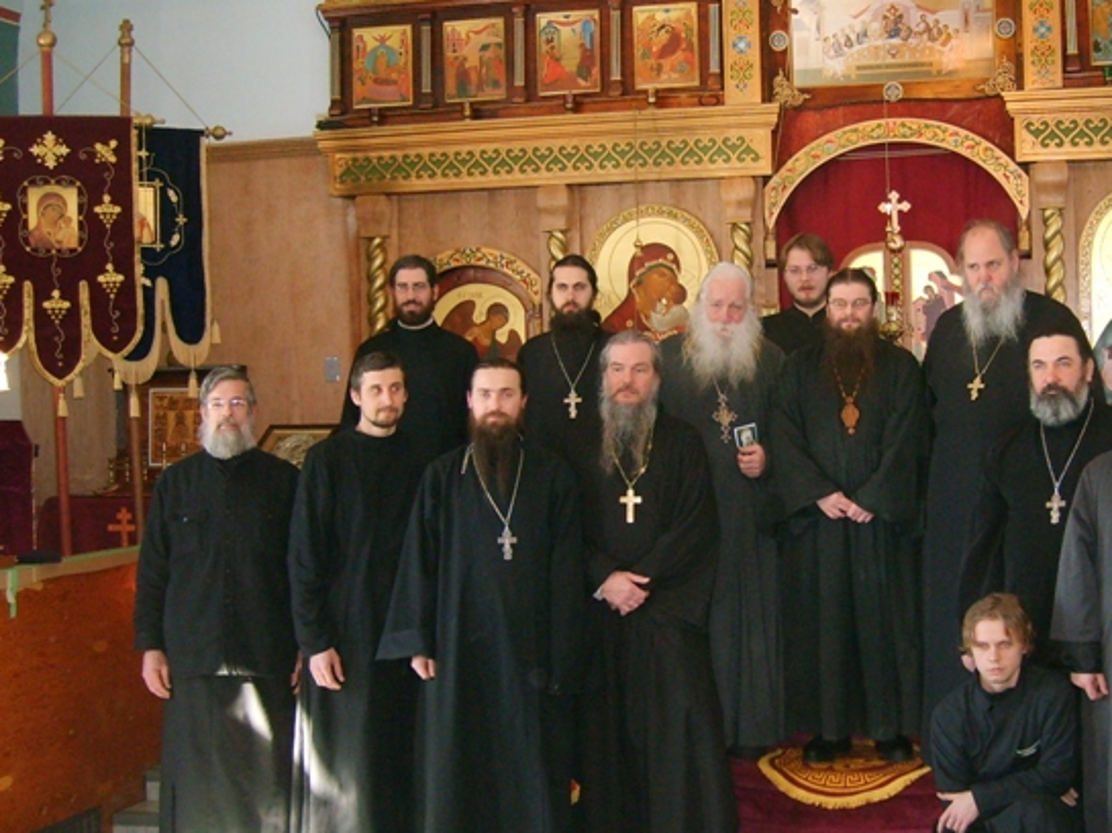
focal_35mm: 50
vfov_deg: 29.1
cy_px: 454
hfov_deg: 37.7
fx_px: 1605
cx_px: 767
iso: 277
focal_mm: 5.8
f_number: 2.8
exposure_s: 1/30
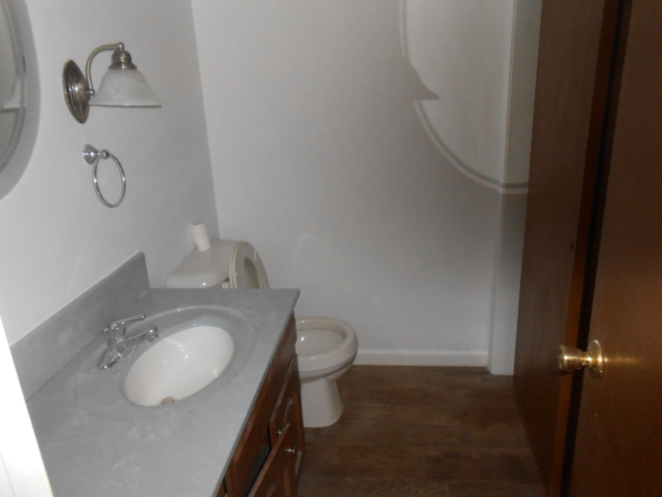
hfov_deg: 67.3
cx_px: 331
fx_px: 497
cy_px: 248
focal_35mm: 26
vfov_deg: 53.0
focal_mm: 4.6
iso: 200
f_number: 3.5
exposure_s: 1/25
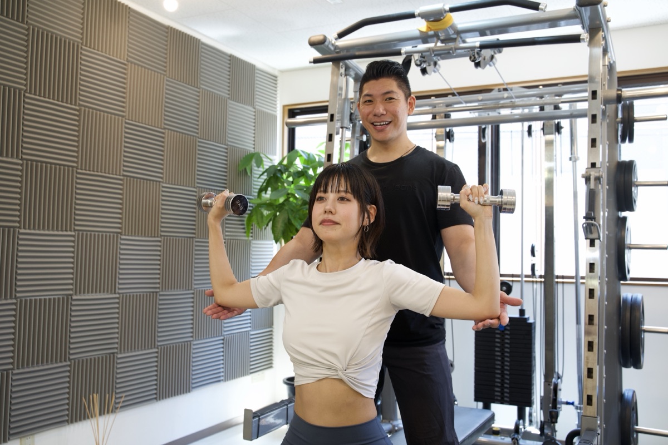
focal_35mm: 35
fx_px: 649
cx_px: 334
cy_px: 222
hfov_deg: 54.4
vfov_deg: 37.9
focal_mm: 35
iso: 800
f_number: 4.5
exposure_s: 1/60
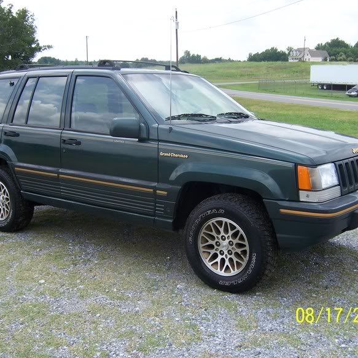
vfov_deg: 41.9
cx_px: 172
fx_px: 468
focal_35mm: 40
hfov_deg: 41.9
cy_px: 180
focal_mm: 5.5
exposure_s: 1/500
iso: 80
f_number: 3.4
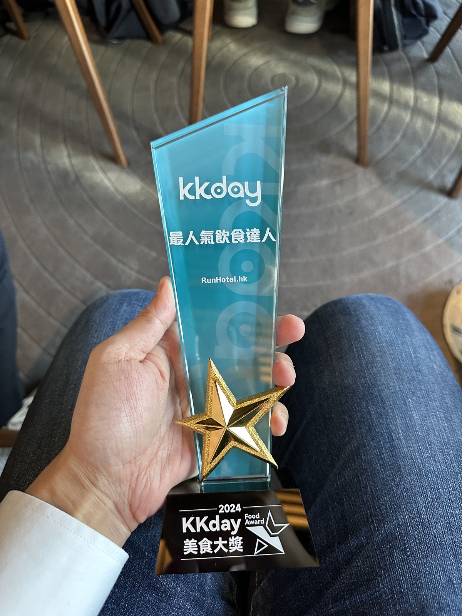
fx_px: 427
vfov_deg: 71.6
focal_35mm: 24
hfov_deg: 56.8
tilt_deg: -67.1
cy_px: 308
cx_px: 231
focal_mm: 6.86
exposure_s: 1/50
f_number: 1.78
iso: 400
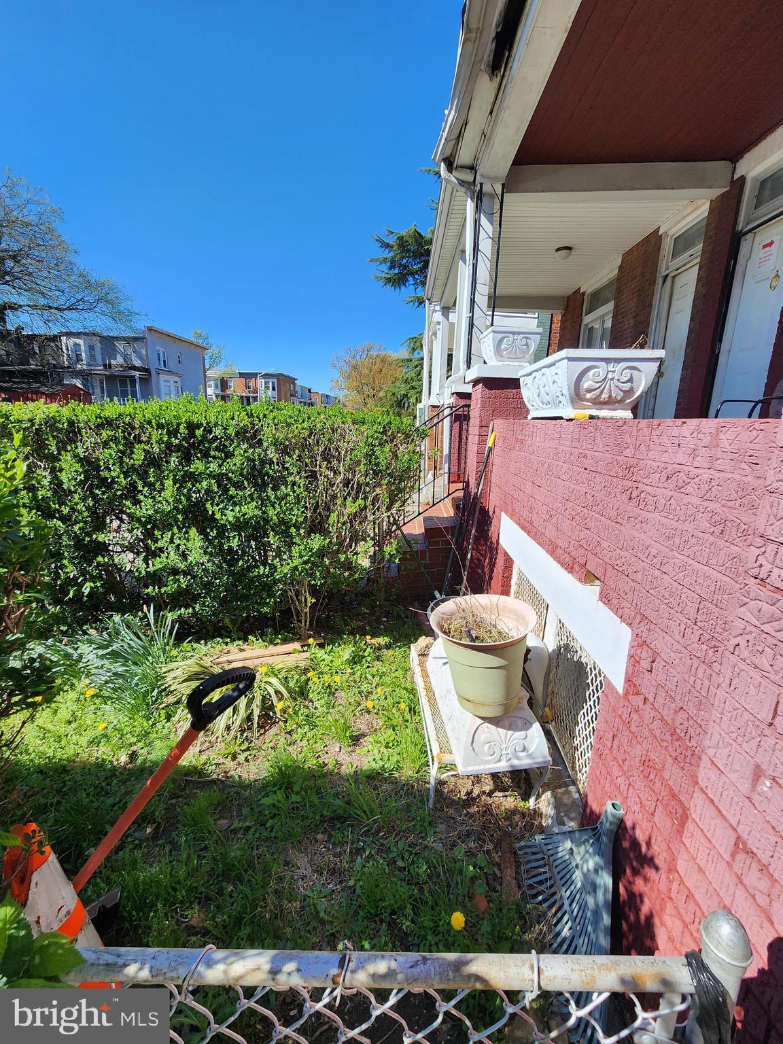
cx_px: 392
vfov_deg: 106.2
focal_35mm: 13
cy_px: 522
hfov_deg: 89.9
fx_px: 392
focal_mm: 2.2
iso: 50
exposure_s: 1/1372
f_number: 2.2
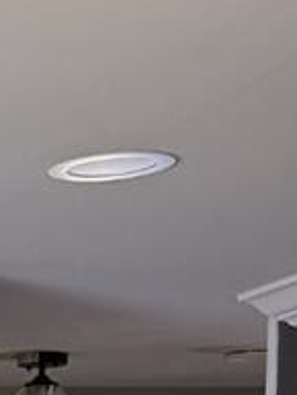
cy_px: 859
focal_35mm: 186
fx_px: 2125
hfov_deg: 6.7
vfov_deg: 9.7
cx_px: -808
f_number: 1.78
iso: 200
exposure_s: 1/93
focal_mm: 6.76
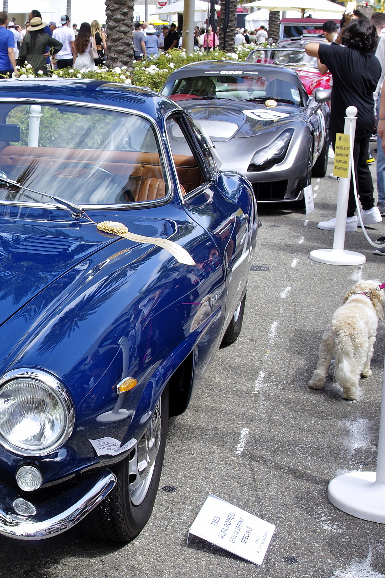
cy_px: 293
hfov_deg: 23.3
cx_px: -26
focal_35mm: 55
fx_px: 882
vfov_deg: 36.2
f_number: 8
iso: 200
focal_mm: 23.75
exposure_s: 1/60
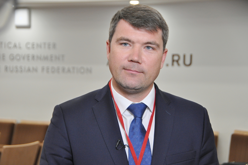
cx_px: 124
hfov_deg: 20.9
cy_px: 82
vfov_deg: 14.0
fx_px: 671
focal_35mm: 98
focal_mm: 65
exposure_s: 1/60
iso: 800
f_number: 5
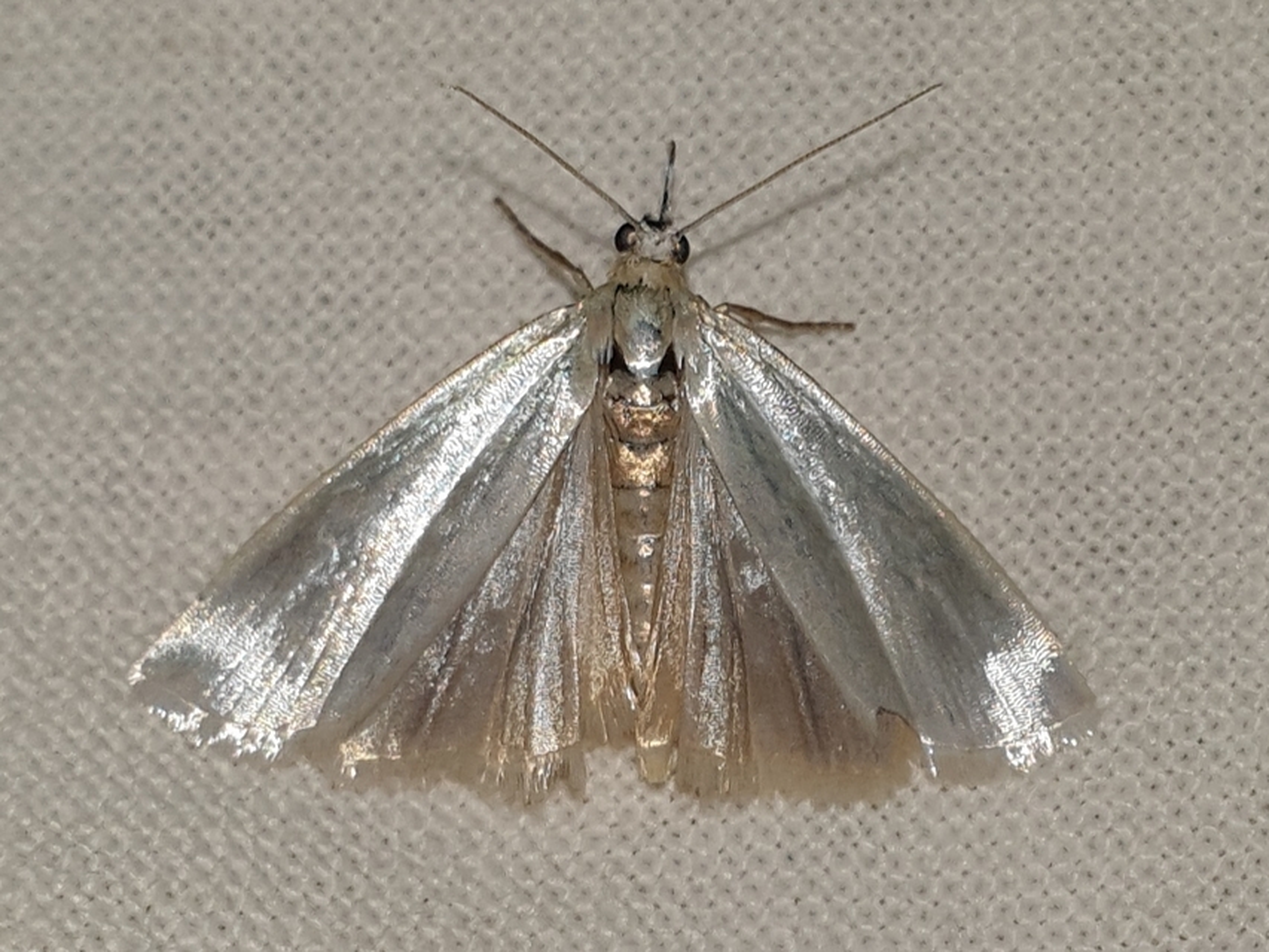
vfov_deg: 53.1
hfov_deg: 67.3
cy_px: 476
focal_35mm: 26
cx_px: 634
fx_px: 953
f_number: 2.4
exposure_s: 1/1916
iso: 50
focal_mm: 4.3
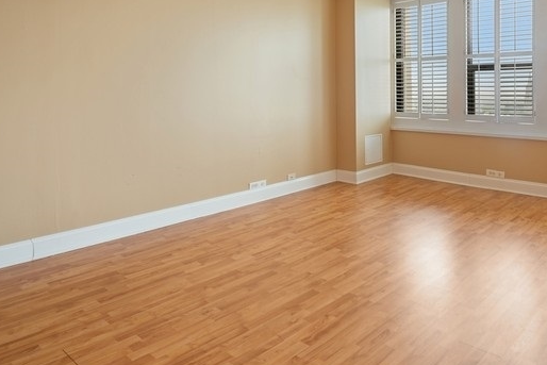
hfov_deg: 63.2
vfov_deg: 45.2
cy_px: 102
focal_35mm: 28
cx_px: 379
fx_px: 426
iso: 100
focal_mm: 16
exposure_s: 1/1.25
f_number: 9
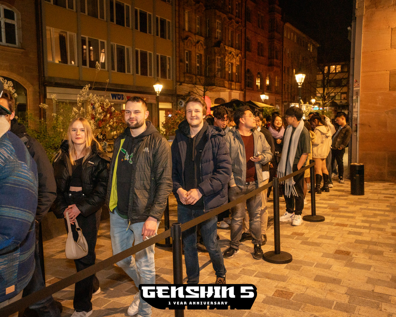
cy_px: 151
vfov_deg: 41.8
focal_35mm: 35
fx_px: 415
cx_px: 171
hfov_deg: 50.9
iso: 3200
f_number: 3.5
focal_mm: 28
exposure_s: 1/100
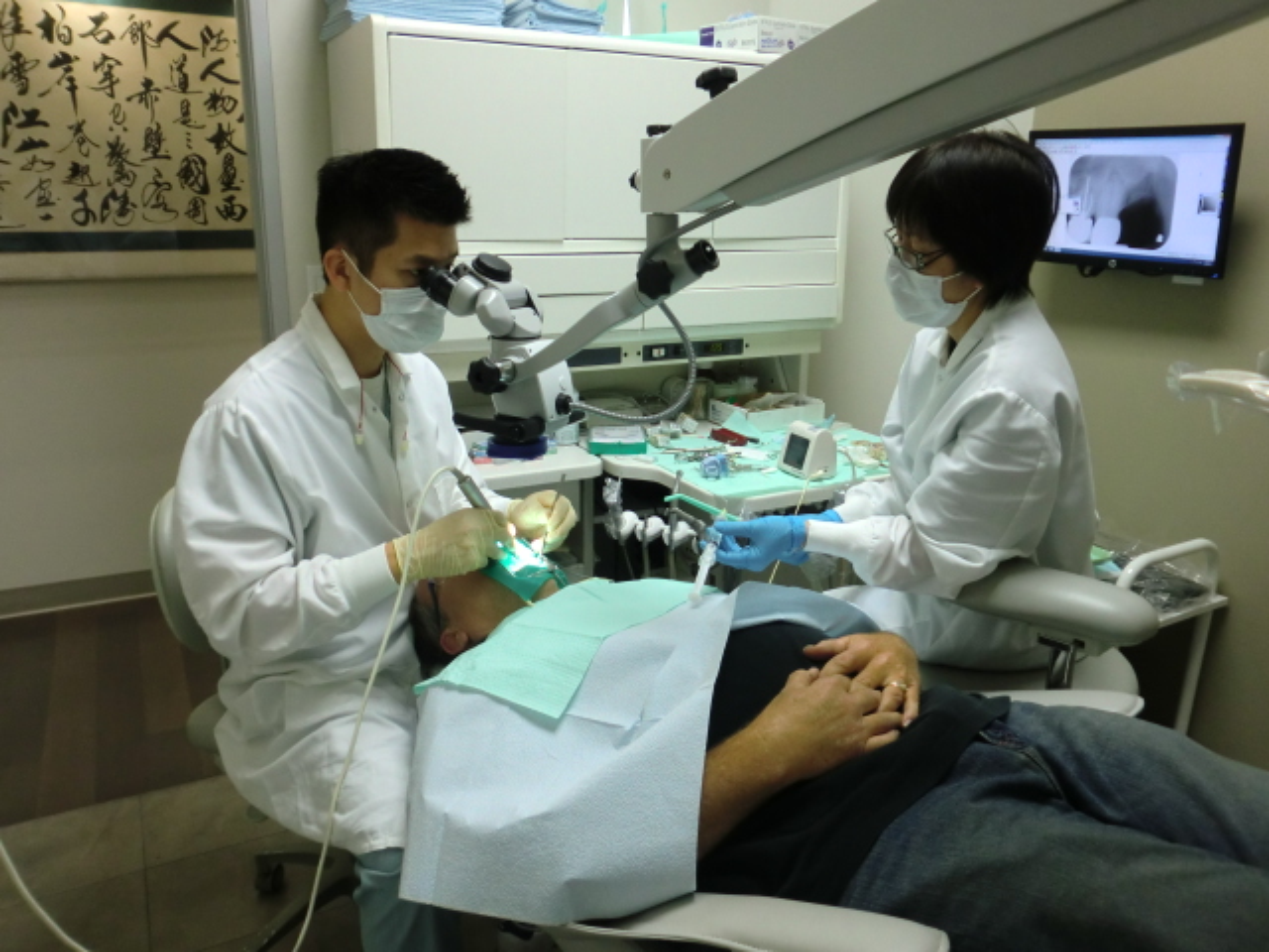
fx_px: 953
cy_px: 476
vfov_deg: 53.1
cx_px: 634
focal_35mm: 26
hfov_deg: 67.3
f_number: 2.6
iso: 160
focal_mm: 4.65
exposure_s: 1/60
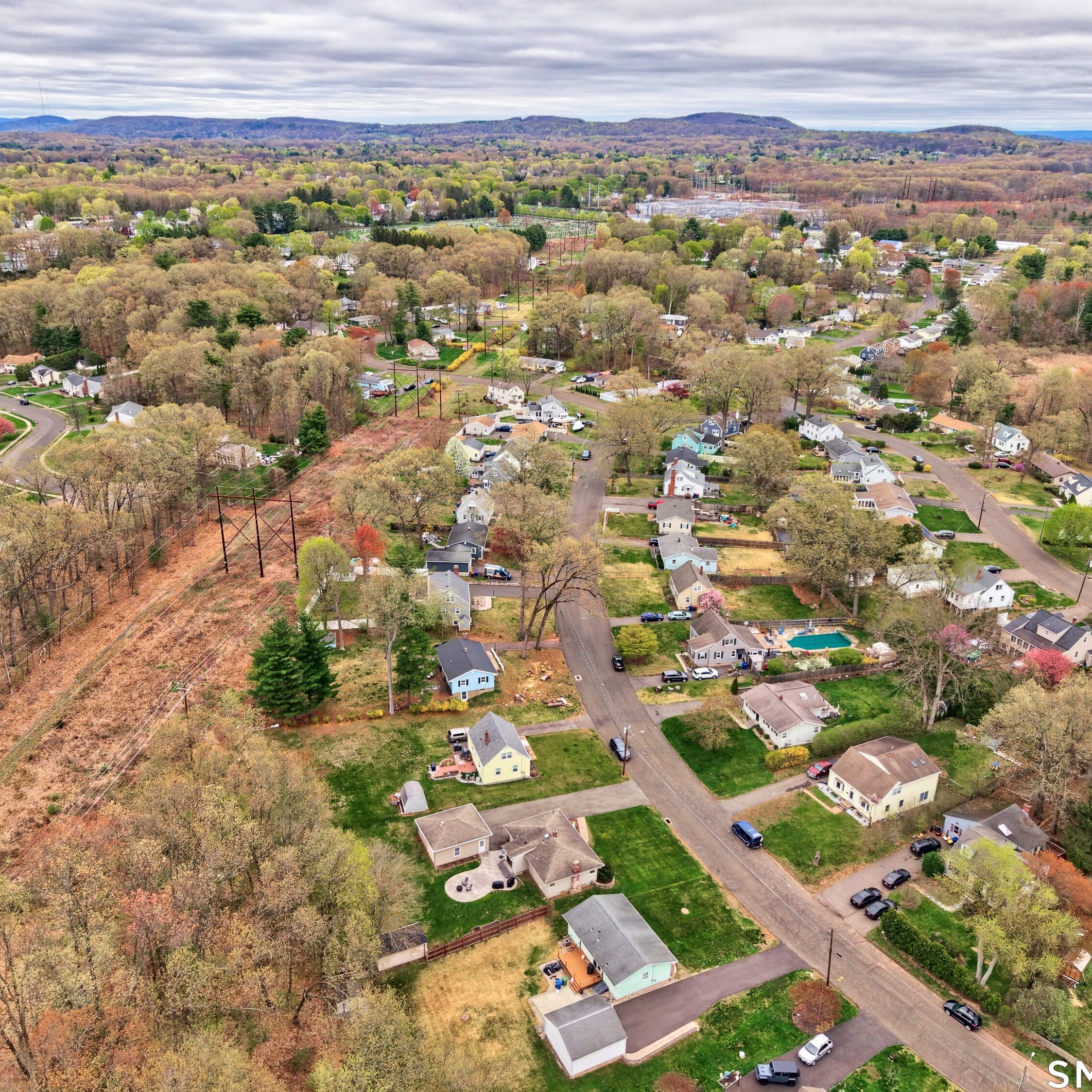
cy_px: 540
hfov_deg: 55.6
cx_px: 523
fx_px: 1035
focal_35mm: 29
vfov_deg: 55.6
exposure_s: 1/800
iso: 180
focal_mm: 8.7
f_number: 1.8
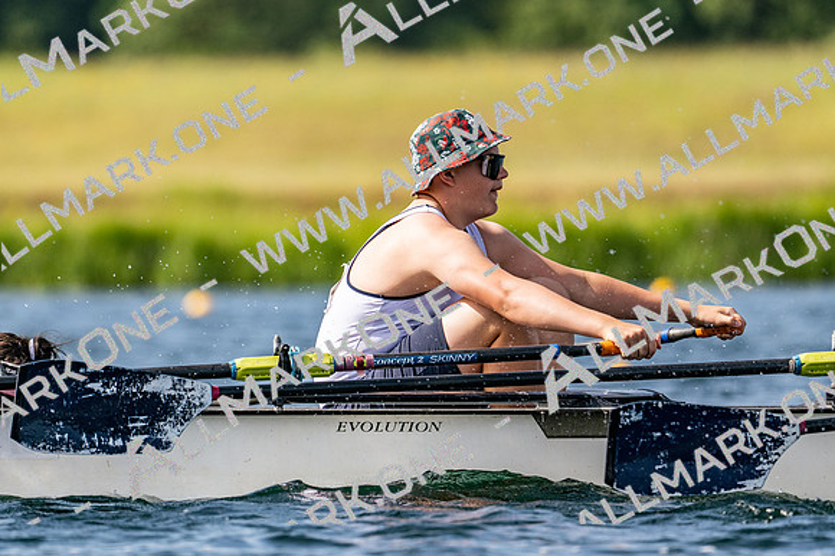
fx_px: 13908
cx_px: 418
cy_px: 278
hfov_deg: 3.4
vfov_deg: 2.3
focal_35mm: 600
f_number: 4.5
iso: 220
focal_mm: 400
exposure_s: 1/2500
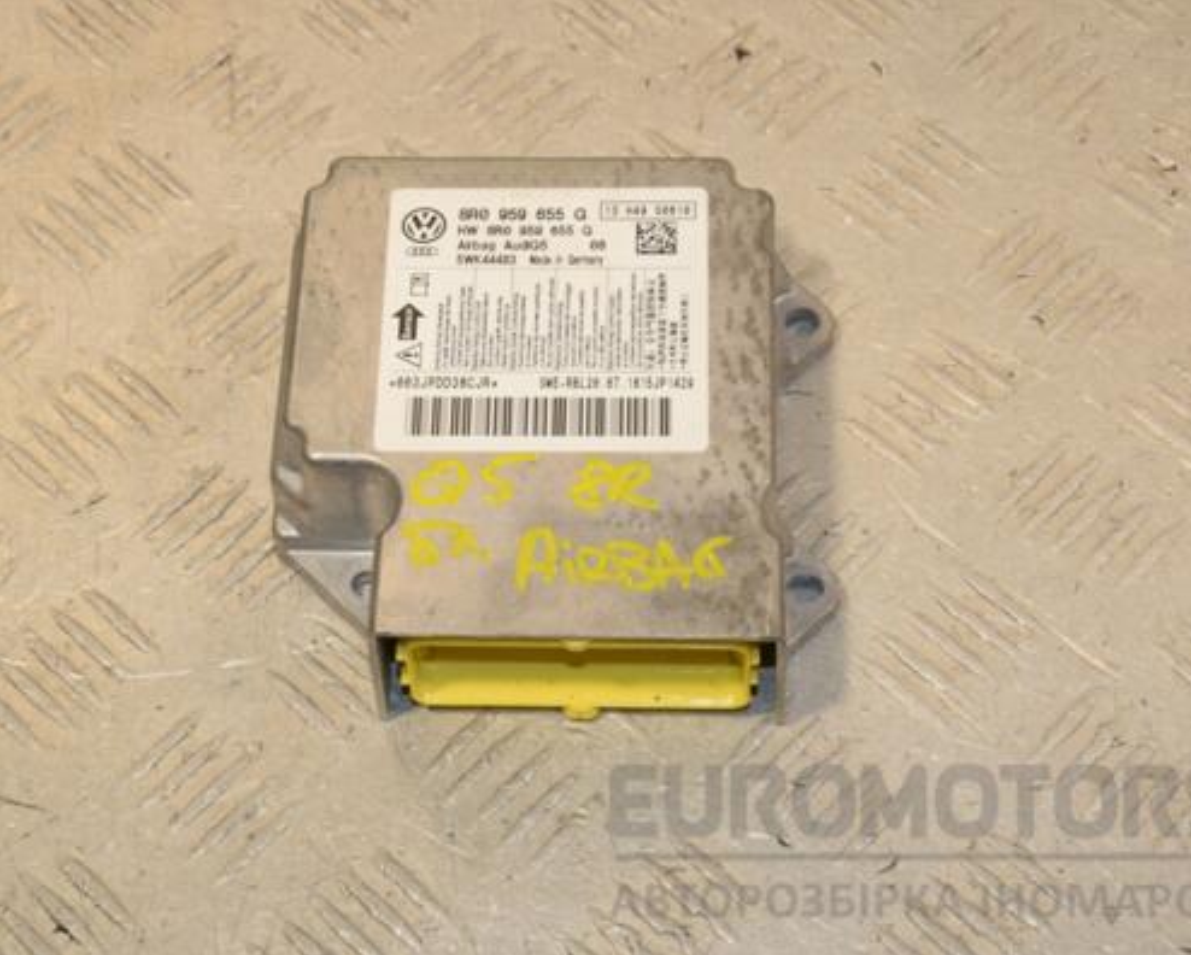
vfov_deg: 18.7
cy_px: 480
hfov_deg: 23.3
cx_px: 564
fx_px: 2893
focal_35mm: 82
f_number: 10
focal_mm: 48
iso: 800
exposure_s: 1/200
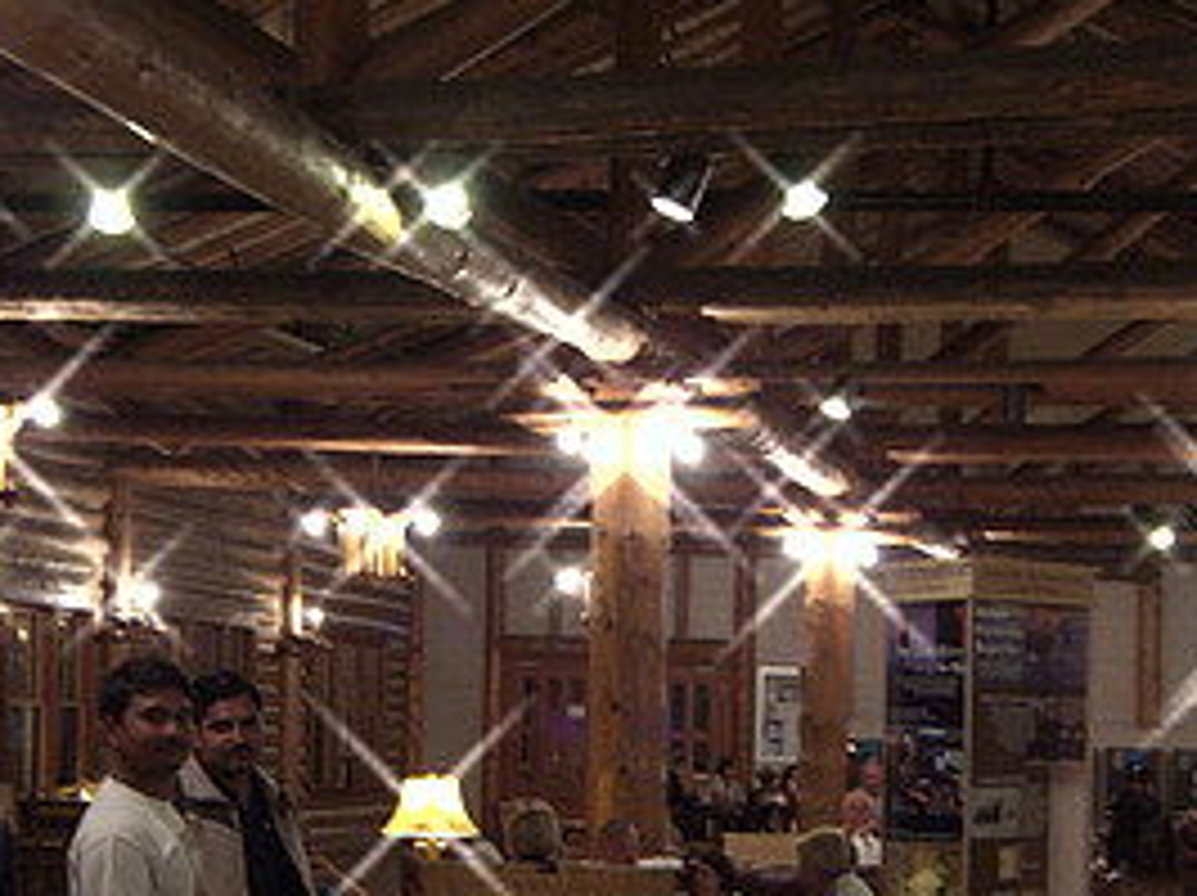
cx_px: 616
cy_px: 615
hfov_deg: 23.6
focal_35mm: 83
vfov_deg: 17.7
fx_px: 2868
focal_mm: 7.9
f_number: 2.8
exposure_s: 1/13
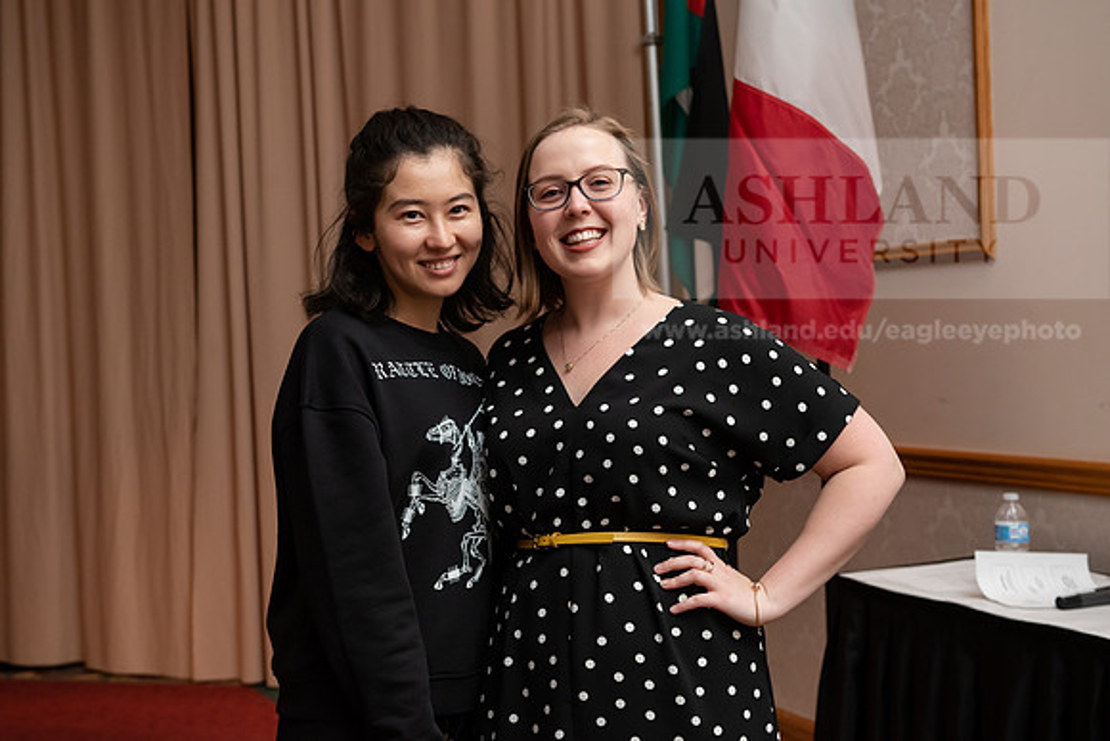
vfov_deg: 24.2
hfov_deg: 35.6
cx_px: 555
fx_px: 1727
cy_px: 370
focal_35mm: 56
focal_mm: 56
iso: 1600
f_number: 5.6
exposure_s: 1/160
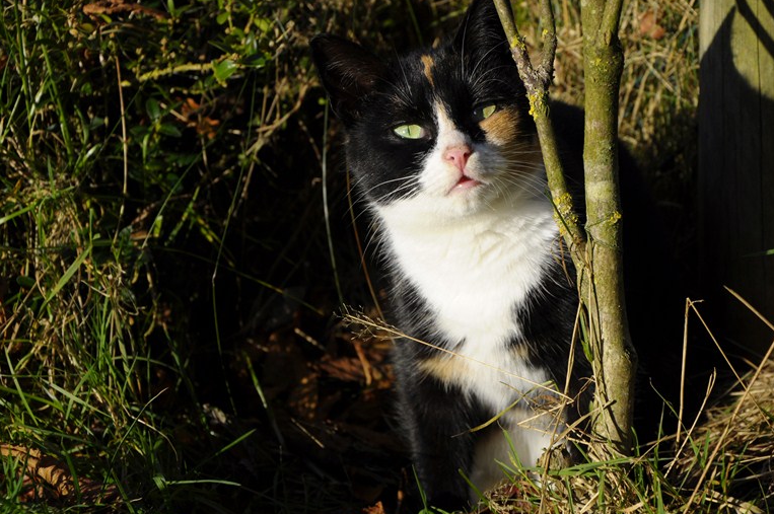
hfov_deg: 22.1
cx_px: 454
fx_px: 1976
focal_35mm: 92
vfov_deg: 14.8
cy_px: 226
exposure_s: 1/640
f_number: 8
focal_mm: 52
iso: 200
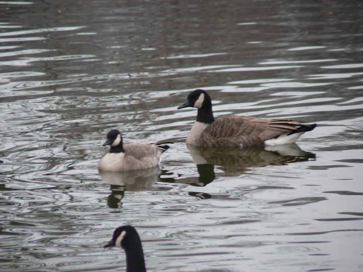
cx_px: 182
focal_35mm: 432
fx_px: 4530
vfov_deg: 3.4
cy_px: 136
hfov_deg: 4.6
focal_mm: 72
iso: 80
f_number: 3.3
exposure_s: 1/100
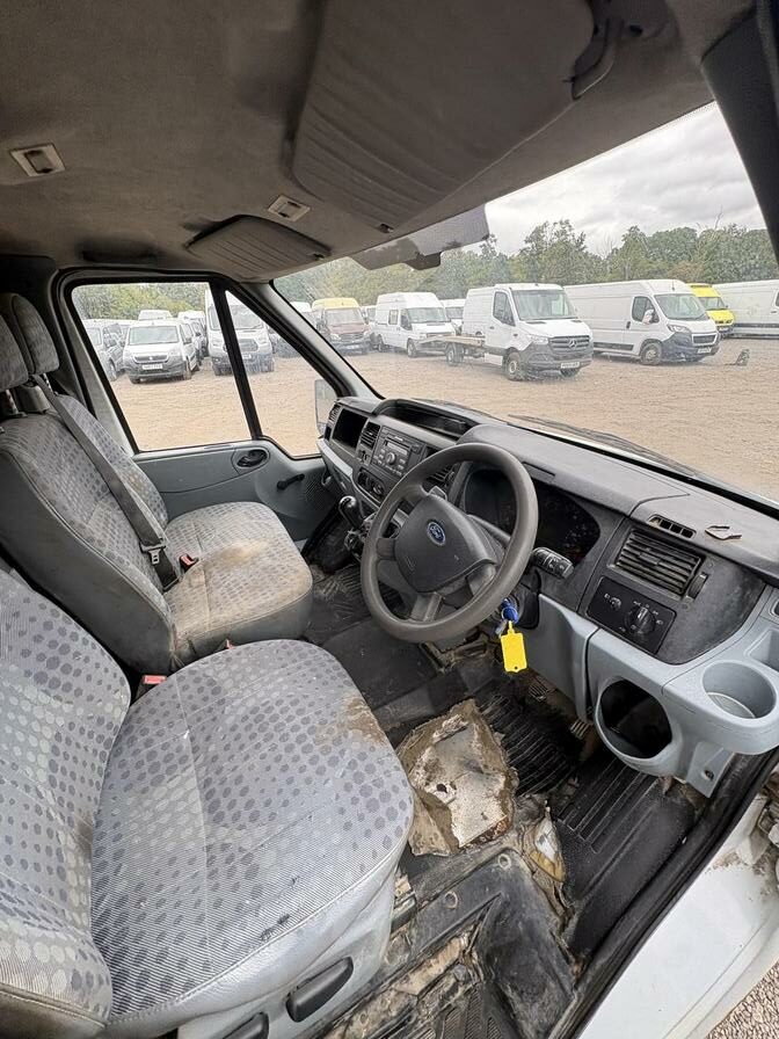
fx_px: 420
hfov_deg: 85.7
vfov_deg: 102.1
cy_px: 520
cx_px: 390
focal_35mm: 14
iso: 40
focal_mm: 2.22
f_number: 2.2
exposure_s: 1/148
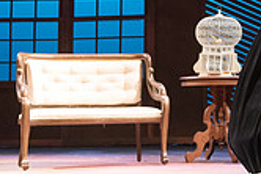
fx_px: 1067
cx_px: 349
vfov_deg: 9.3
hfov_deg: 13.4
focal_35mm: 147
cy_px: -18
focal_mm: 42
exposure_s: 1/160
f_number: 3.2
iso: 3200
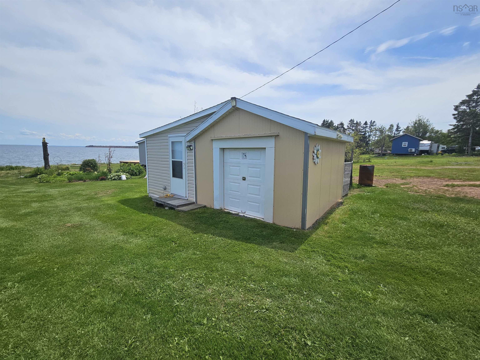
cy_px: 180
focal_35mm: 13
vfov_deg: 89.9
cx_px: 240
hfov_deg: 106.2
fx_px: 180
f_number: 2.2
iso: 50
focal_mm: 2.2
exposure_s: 1/4109
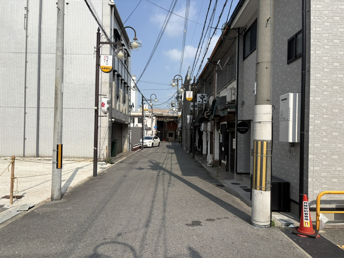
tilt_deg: +2.4
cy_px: 129
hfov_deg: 67.3
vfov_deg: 53.1
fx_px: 258
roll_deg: -0.8
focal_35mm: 26
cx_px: 172
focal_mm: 5.96
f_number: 1.6
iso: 50
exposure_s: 1/4329
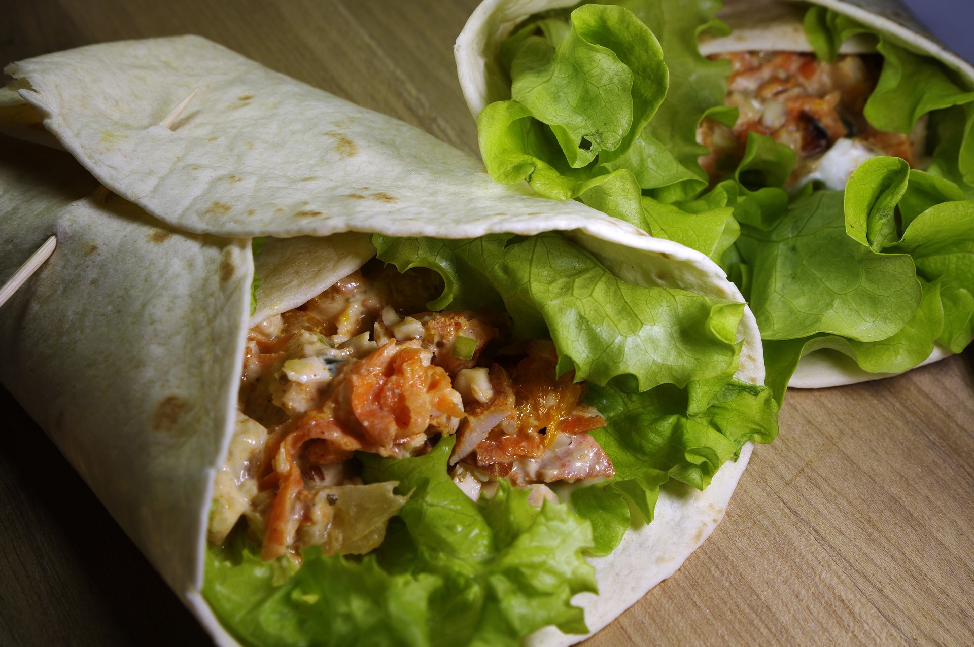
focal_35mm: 60
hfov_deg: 33.4
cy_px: 324
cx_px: 487
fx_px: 1622
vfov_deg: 22.6
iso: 100
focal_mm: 40
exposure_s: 1/8
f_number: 9
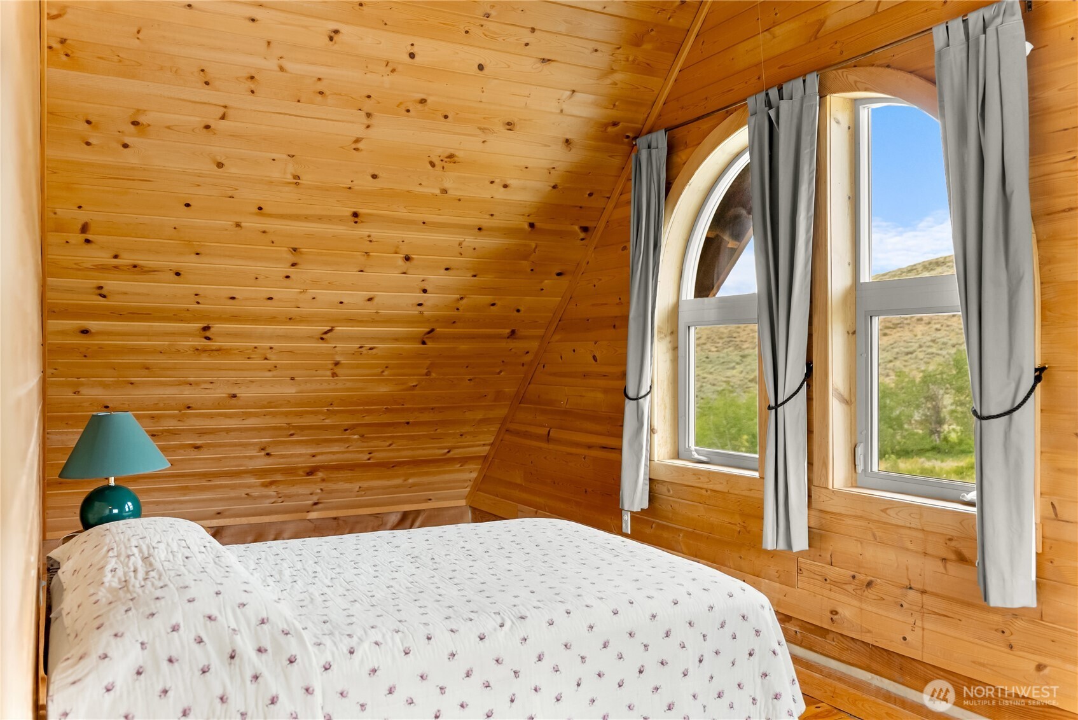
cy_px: 360
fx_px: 881
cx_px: 539
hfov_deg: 62.9
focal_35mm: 29
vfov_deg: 44.5
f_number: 2.8
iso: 400
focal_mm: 29.4
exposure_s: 1/125
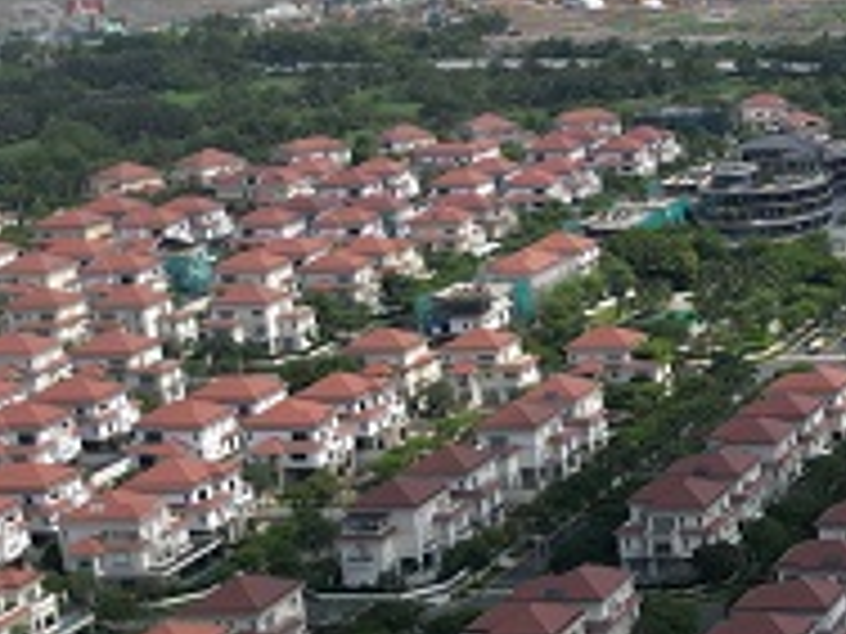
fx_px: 2493
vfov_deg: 14.5
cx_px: 1580
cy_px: 373
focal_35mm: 102
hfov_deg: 16.0
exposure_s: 1/3200
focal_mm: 6.72
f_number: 1.7
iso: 100
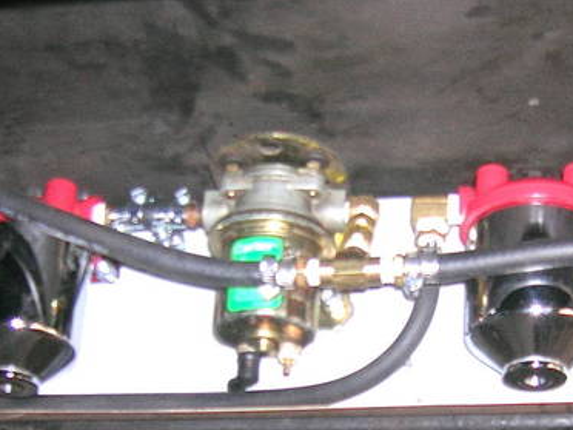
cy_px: 356
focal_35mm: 74
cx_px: 400
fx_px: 1225
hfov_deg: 26.1
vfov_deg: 19.7
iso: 50
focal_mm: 5.7
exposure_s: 1/60.1
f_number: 2.9
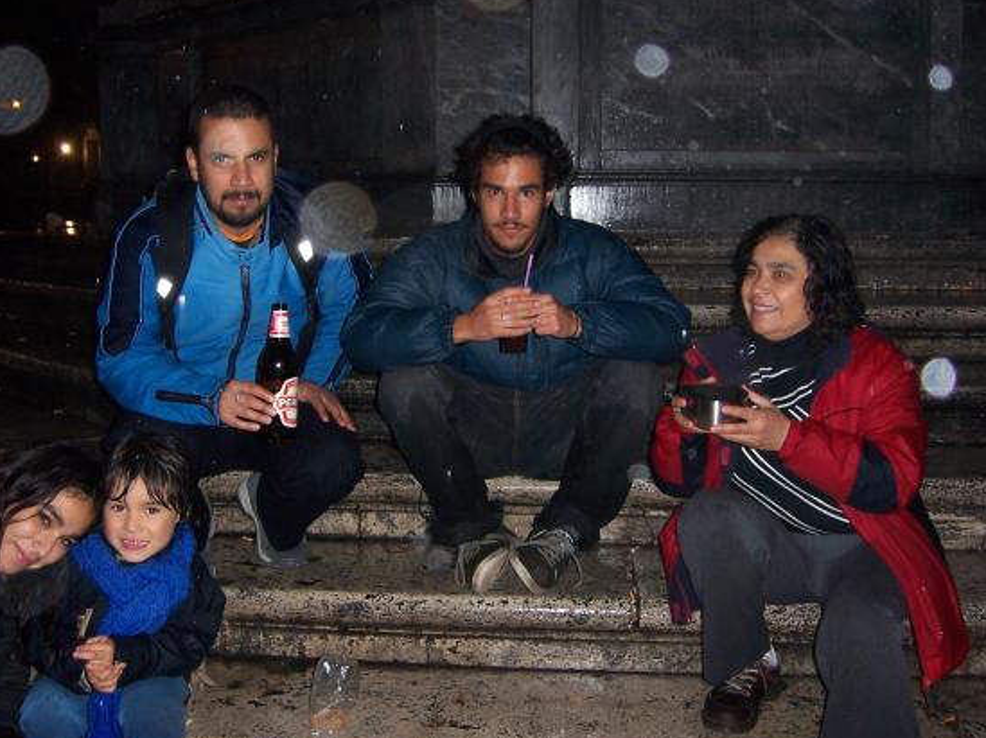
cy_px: 334
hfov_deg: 44.7
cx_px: 426
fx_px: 1196
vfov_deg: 34.3
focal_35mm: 42
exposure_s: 1/60
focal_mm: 6
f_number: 3
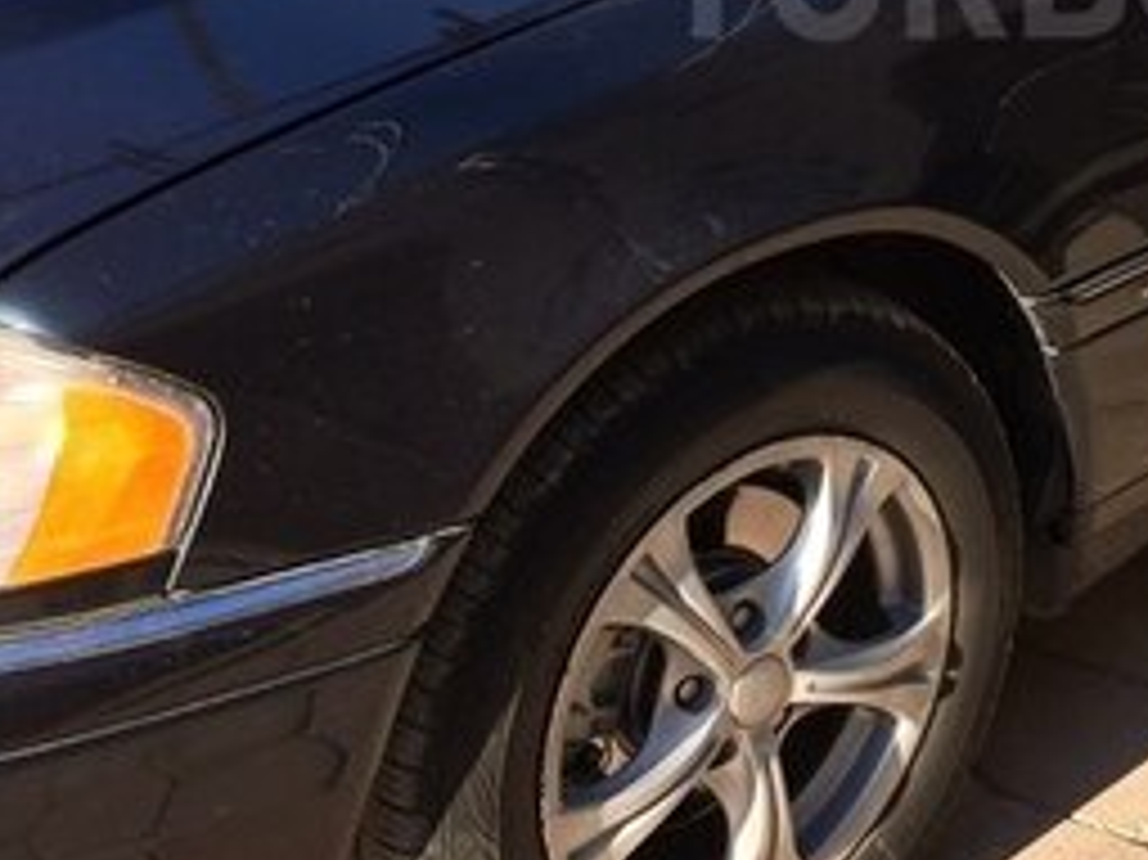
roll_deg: -2.8
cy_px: -29
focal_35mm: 75
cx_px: 1116
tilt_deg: -15.7
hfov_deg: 24.9
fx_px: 2486
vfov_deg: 19.0
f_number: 2.2
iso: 32
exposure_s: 1/684
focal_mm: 4.15
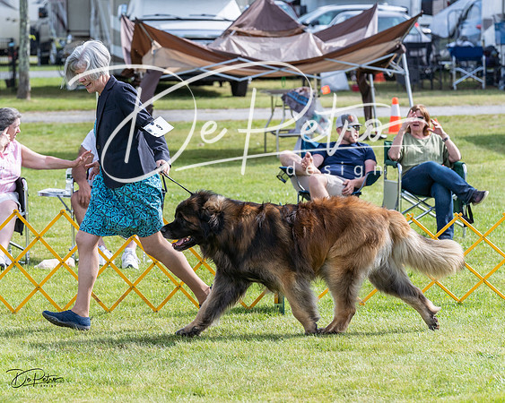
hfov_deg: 10.3
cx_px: 213
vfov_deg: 8.3
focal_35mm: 187
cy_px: 175
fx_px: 2793
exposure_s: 1/1250
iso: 400
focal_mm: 147
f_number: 5.6
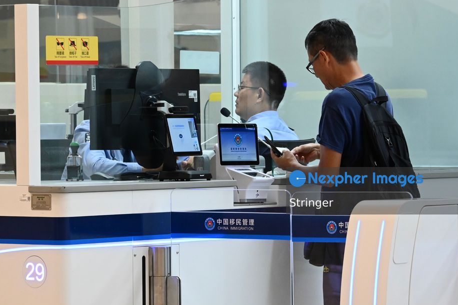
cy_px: 161
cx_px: 240
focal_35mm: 134
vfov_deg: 10.2
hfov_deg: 15.3
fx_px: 1704
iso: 3200
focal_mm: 120
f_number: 8
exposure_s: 1/160
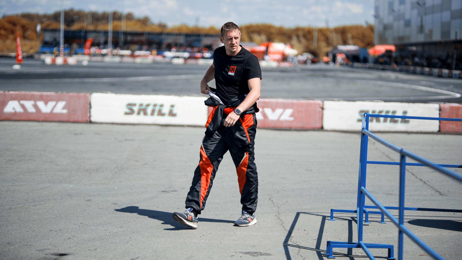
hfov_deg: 23.9
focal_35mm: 89
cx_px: 231
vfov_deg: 13.6
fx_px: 1091
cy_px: 112
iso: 100
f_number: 1.8
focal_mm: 85
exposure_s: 1/800
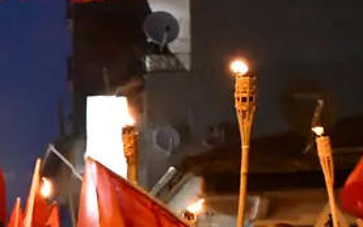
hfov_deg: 9.8
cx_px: -134
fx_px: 2077
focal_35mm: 210
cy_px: 266
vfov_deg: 6.2
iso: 9000
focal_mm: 38
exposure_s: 1/60
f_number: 4.2
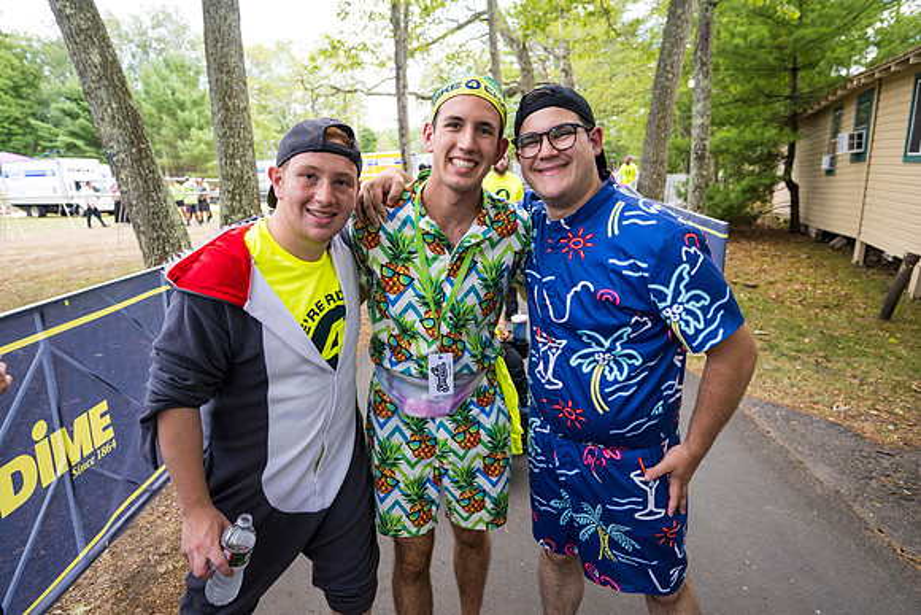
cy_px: 308
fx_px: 512
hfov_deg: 84.0
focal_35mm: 20
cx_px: 460
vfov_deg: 62.0
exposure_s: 1/500
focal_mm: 20
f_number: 4
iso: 800
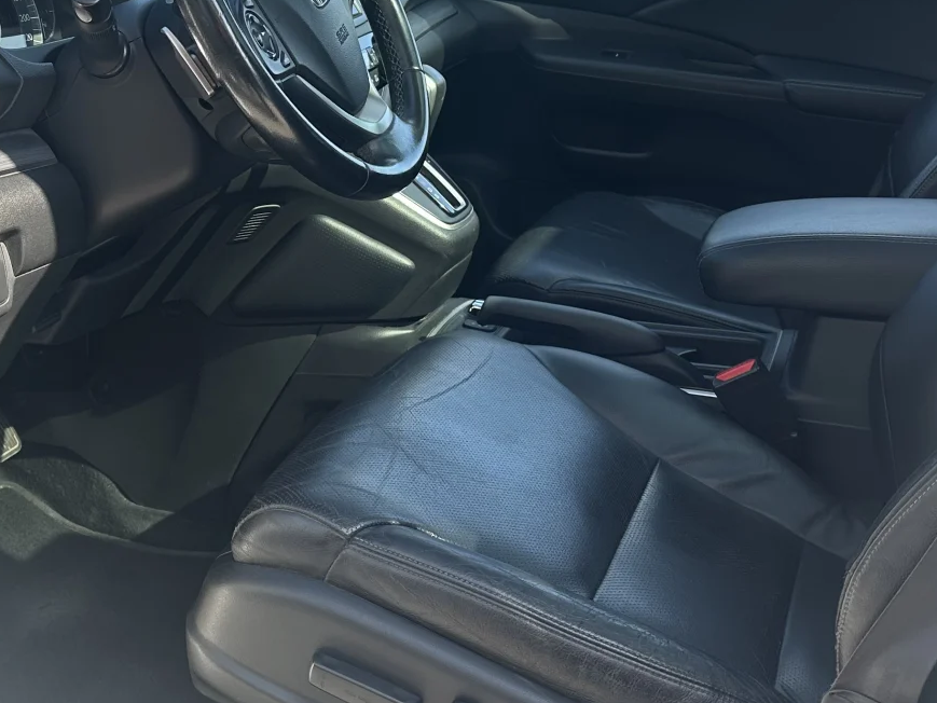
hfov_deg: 35.6
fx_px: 1435
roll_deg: -0.9
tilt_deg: -15.3
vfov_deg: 27.4
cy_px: 247
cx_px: 271
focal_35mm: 53
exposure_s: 1/714
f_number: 1.78
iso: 80
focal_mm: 6.86
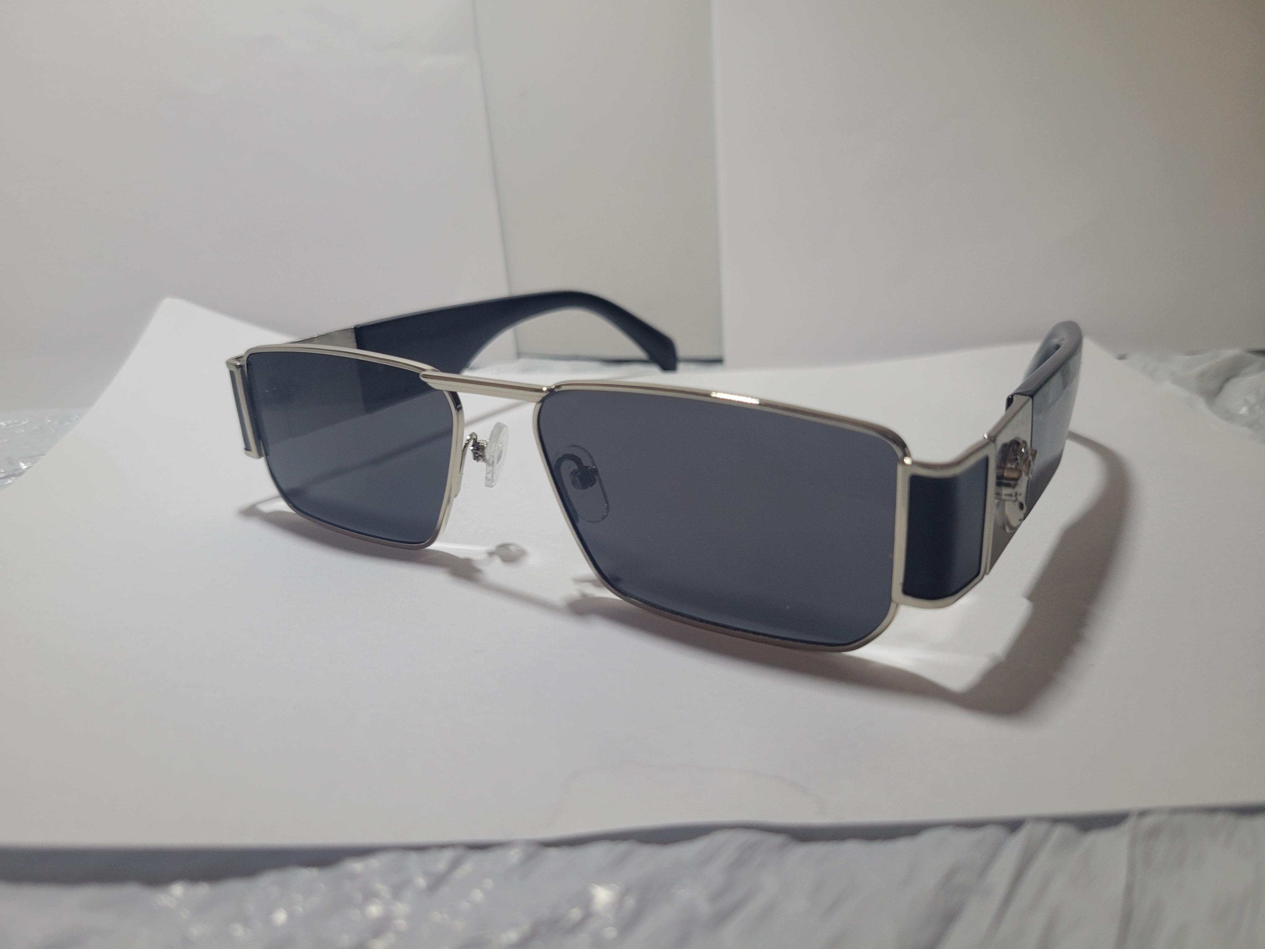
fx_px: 950
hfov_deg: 67.3
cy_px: 474
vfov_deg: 53.1
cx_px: 632
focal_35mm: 26
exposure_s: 1/40
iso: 200
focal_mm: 5.4
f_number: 1.8
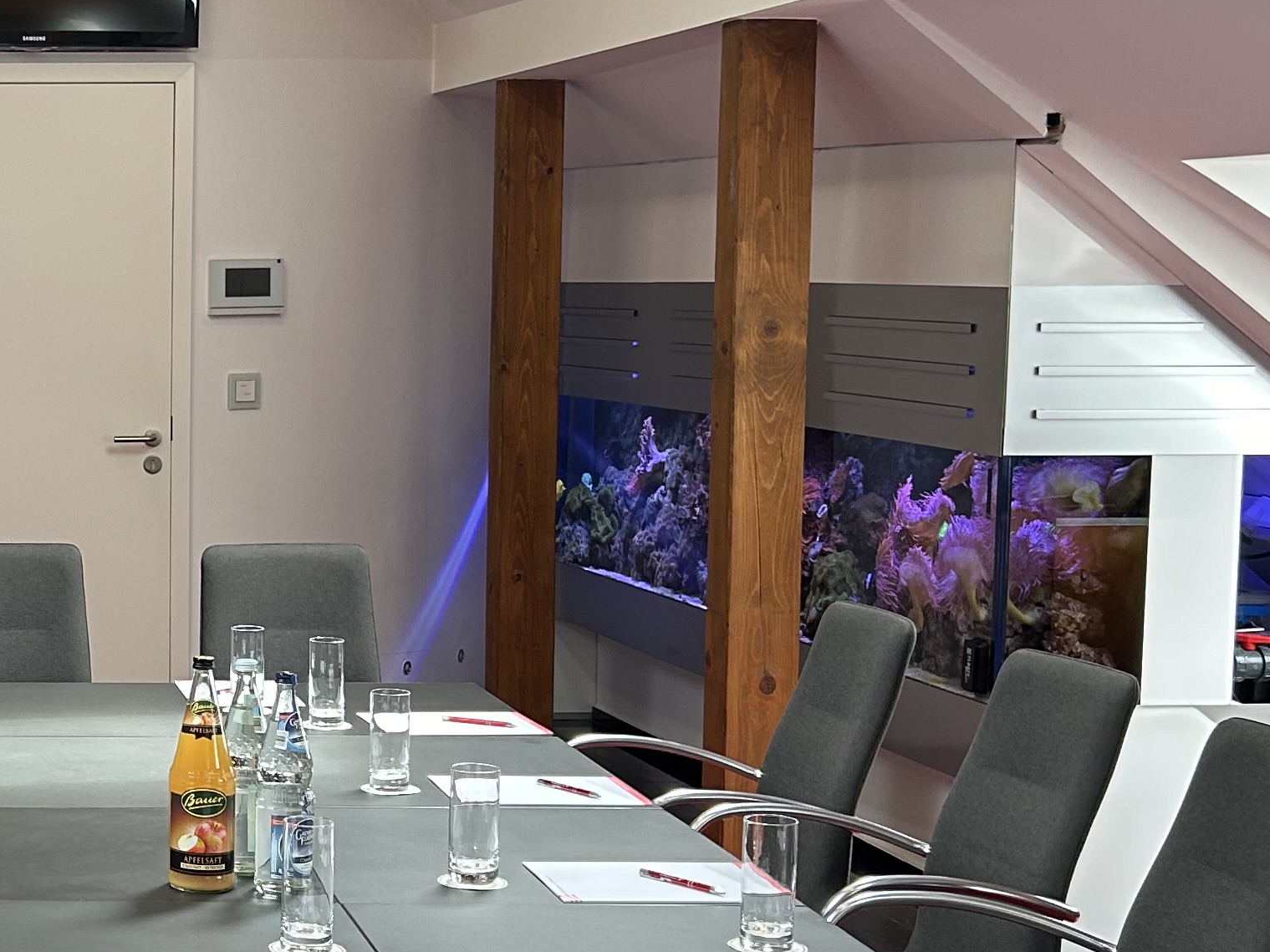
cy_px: 496
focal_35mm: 69
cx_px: -115
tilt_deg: -5.3
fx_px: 2531
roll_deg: +0.4
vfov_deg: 21.3
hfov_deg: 26.1
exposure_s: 1/121
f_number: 1.5
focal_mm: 5.7
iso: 100
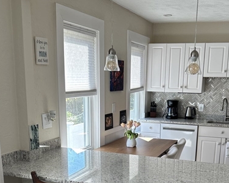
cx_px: 139
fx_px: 325
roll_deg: -2.0
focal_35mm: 48
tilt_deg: -14.9
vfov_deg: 30.4
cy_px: 156
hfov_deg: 38.6
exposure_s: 1/121
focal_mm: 6.86
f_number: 1.78
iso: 80
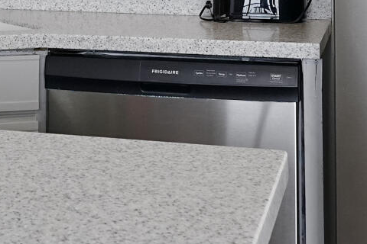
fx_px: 1019
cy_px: -75
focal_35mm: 100
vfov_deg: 13.2
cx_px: -33
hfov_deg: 19.6
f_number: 9
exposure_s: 1/60
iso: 320
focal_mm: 16
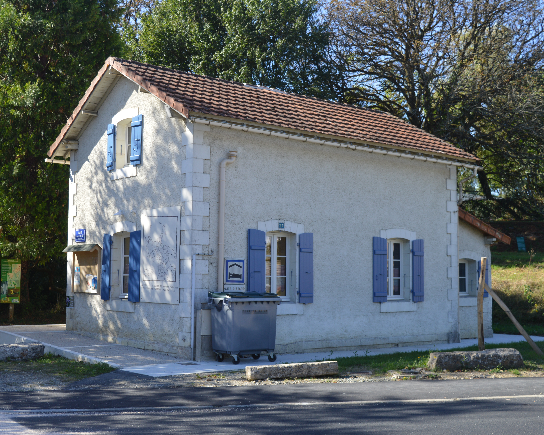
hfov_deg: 38.7
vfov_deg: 31.5
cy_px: 216
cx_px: 235
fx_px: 773
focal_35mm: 48
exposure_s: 1/160
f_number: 6.3
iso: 100
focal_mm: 28
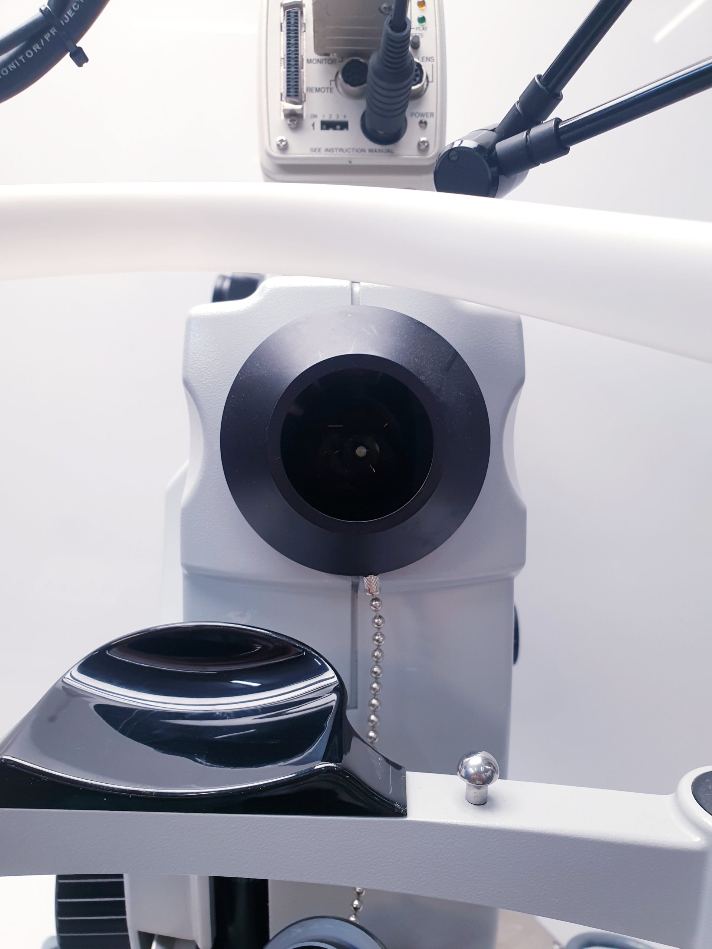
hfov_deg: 53.1
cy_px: 474
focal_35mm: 26
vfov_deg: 67.3
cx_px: 356
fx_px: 713
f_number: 2.4
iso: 80
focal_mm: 4.3
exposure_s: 1/50
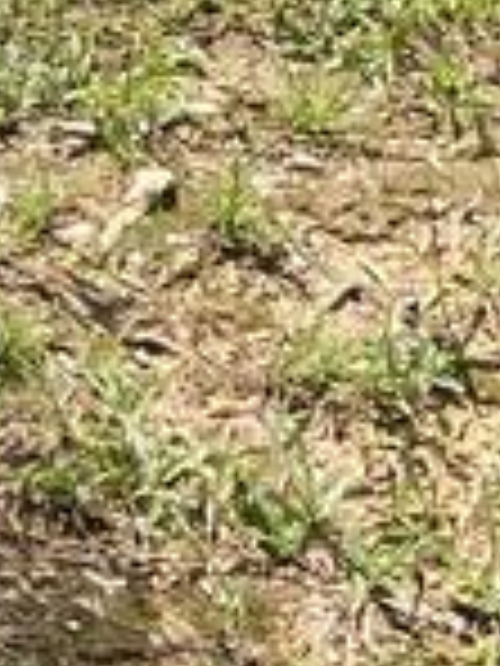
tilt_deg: -3.5
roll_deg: +2.0
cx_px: -189
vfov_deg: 8.6
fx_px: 3659
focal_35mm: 190
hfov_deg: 7.7
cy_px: -1336
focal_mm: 4.25
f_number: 1.8
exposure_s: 1/1653
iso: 32
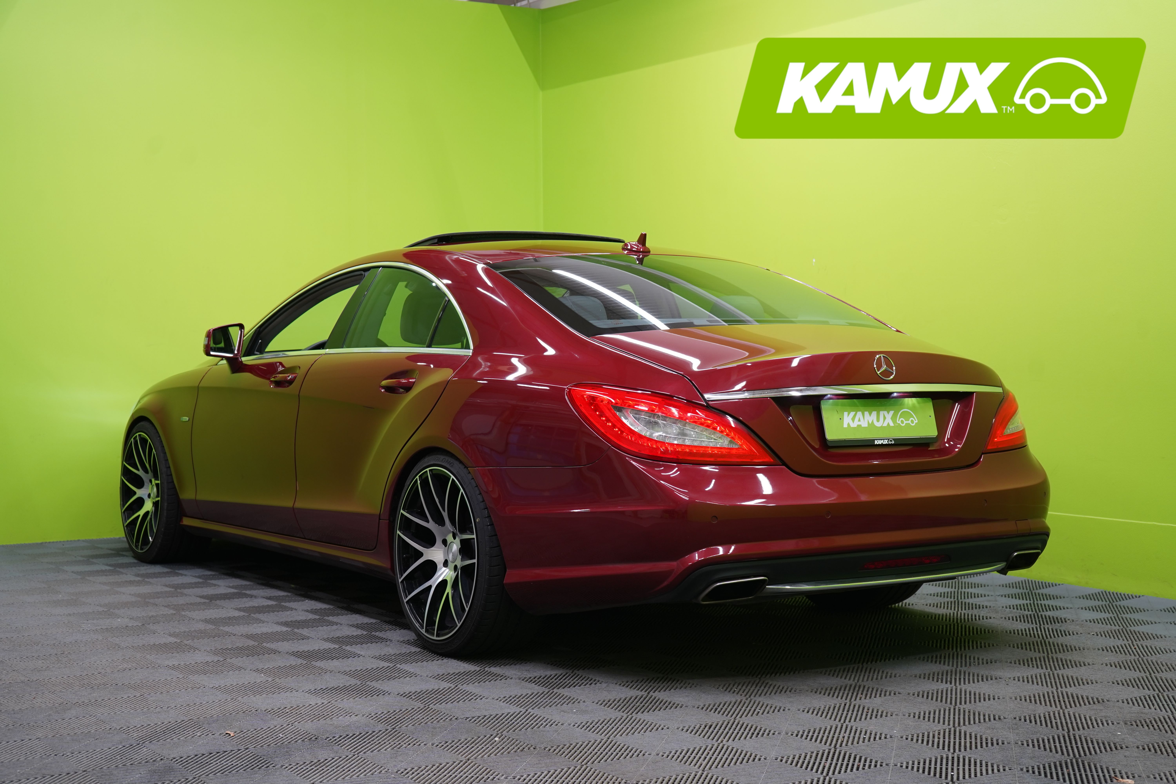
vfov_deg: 27.0
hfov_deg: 39.6
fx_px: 1633
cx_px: 588
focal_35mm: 50
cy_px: 392
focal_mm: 50
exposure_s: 1/30
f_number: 5
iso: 400
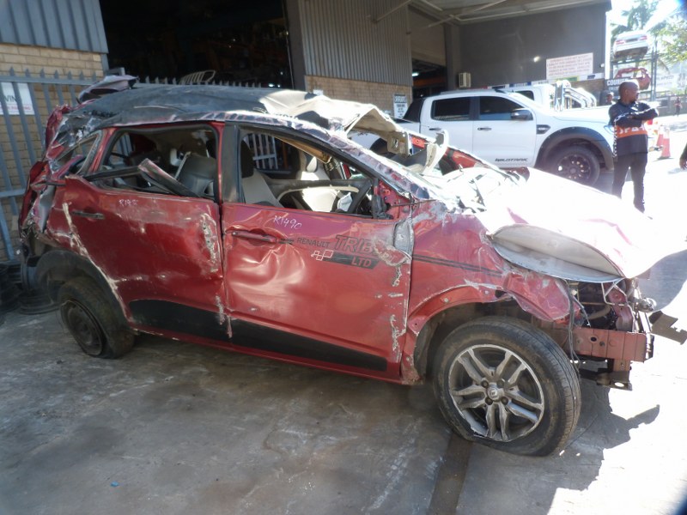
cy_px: 258
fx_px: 496
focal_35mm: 25
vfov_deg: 54.9
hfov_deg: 69.4
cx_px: 344
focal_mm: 4.5
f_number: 2.8
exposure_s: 1/80
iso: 80
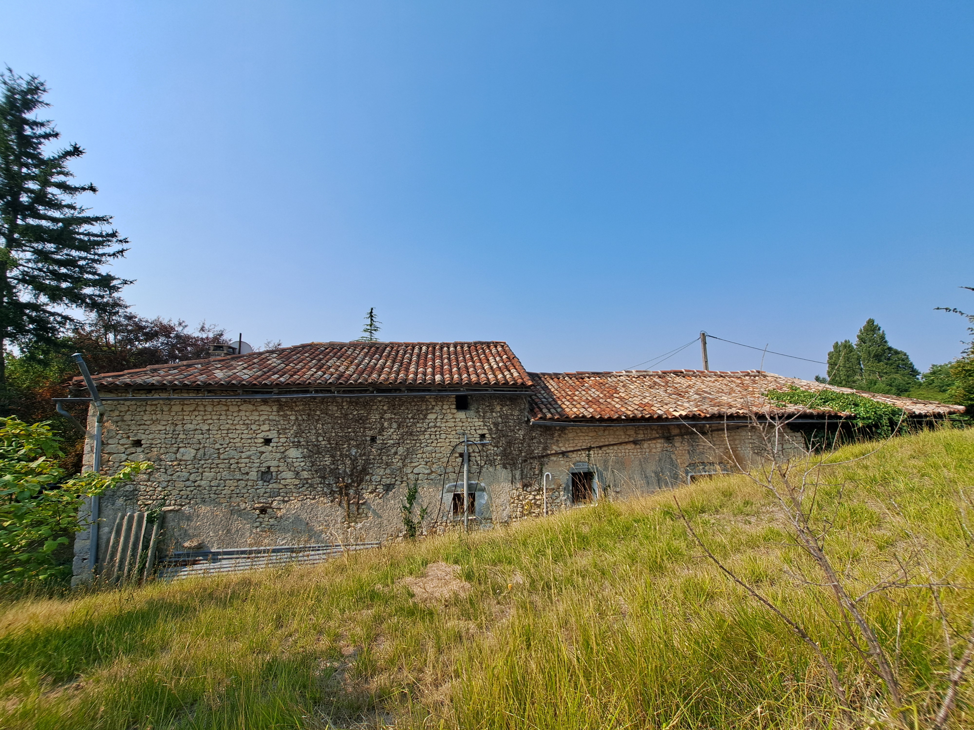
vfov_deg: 89.9
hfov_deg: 106.2
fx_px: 366
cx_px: 487
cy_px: 365
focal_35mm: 13
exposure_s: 1/1385
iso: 50
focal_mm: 1.74
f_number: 2.2
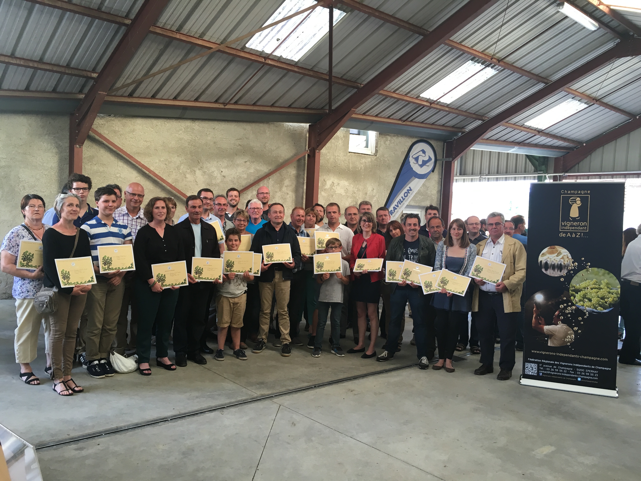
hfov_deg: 61.7
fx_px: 537
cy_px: 240
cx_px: 320
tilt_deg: -3.6
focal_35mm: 29
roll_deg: -2.3
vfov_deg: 48.2
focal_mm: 4.15
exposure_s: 1/33
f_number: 2.2
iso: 32
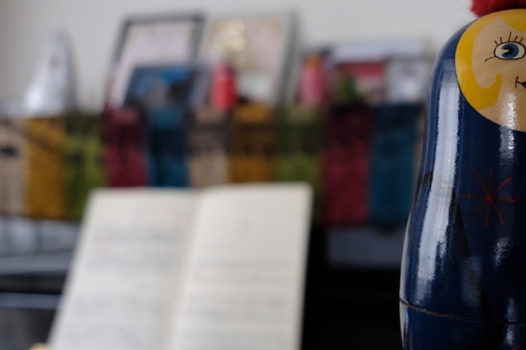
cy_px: 150
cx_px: 393
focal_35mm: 46
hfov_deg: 41.5
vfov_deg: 29.2
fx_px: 672
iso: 160
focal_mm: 16
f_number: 2.8
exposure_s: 1/26
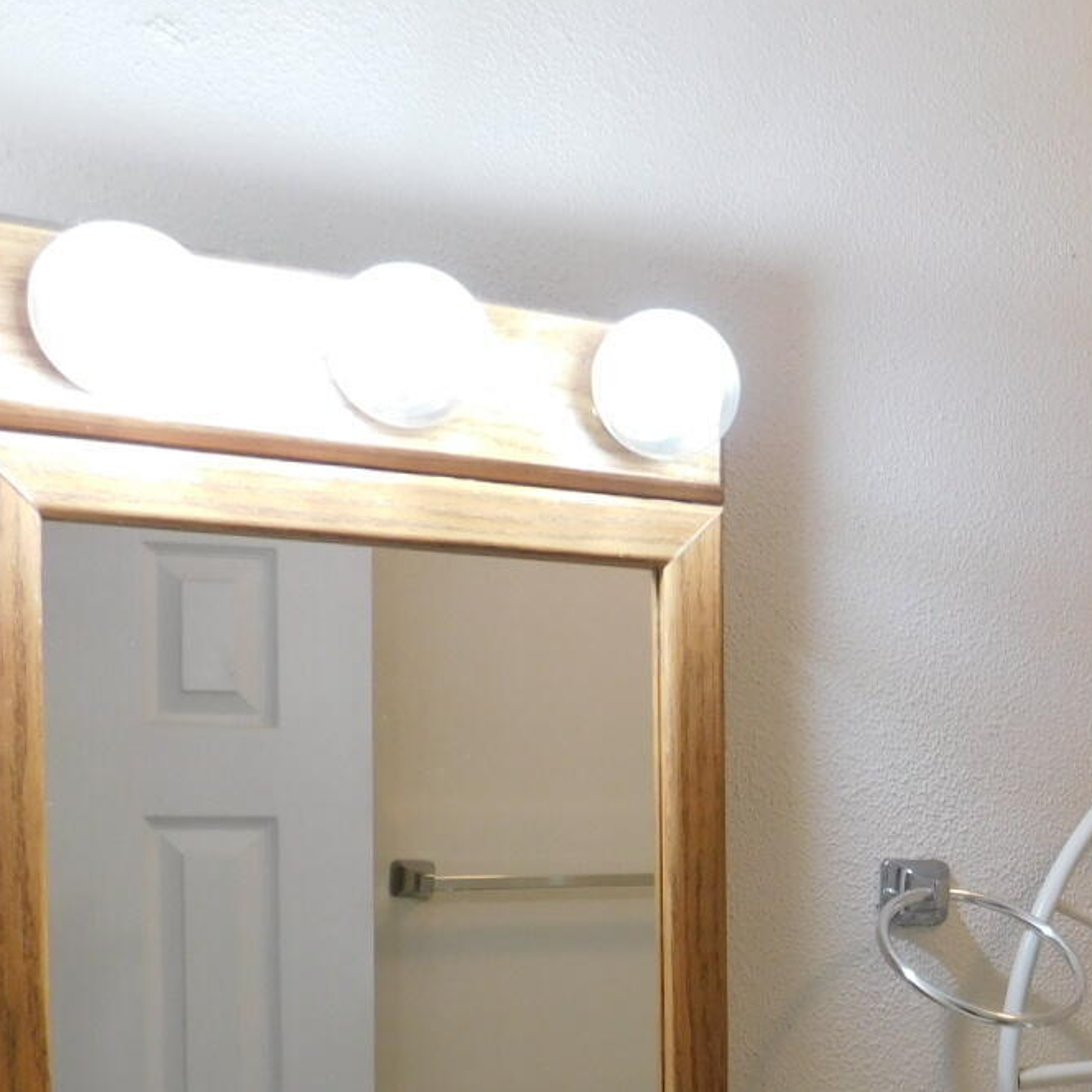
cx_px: 1010
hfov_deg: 32.7
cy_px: 886
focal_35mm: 49
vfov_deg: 33.6
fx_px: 1749
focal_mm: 4
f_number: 3
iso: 125
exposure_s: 1/40
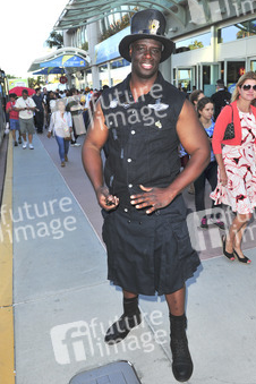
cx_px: 142
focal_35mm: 33
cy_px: 168
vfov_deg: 57.0
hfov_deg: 39.9
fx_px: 352
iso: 400
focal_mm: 28
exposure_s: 1/320
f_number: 5.6
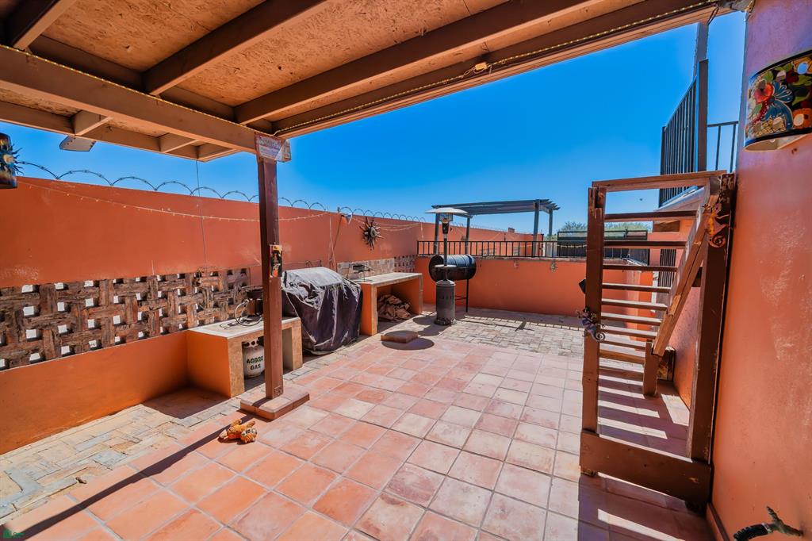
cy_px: 270
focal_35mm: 14
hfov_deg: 104.3
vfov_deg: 81.2
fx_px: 316
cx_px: 406
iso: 50
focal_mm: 14
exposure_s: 1/1000
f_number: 4
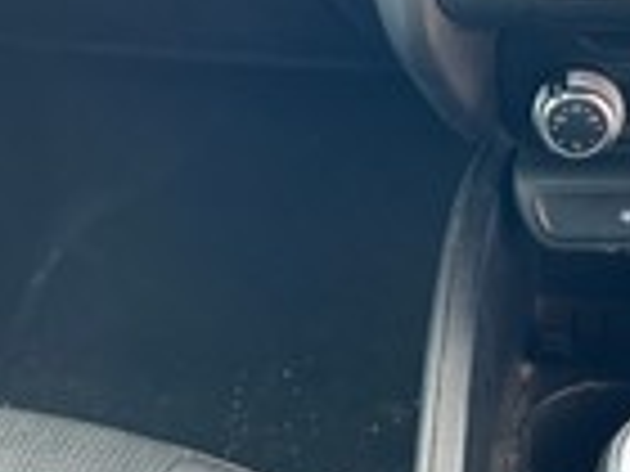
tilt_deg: -23.0
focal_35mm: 65
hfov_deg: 27.1
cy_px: -31
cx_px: 711
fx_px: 1183
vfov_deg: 21.6
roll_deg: -0.2
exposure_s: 1/117
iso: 125
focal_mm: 5.7
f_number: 1.5
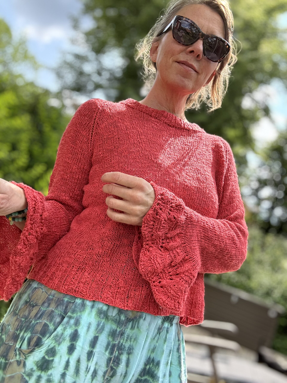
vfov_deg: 60.0
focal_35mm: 30
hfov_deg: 46.8
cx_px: 144
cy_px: 192
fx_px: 332
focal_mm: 2.69
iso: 25
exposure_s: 1/247
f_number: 1.9
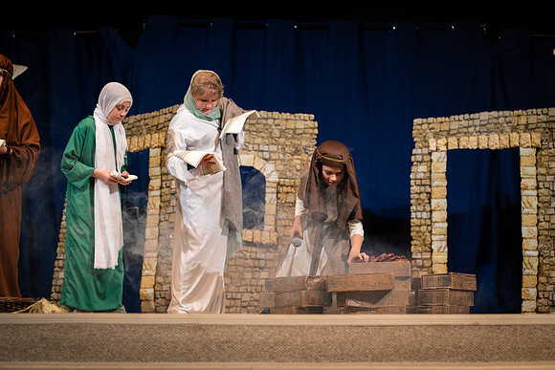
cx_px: 278
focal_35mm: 85
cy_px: 185
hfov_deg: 23.9
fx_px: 1311
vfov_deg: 16.1
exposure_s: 1/250
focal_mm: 85
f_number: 2.8
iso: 500
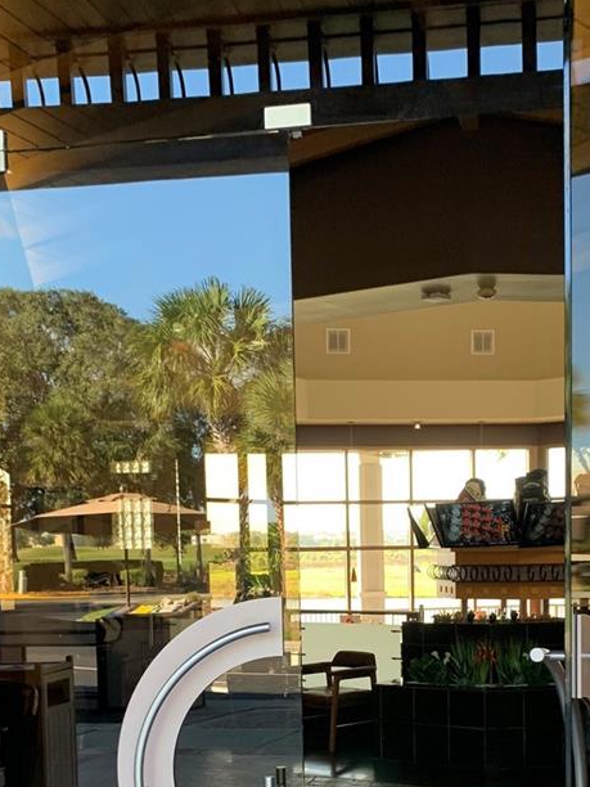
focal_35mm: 51
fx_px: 1159
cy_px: 664
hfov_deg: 28.5
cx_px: 339
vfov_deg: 35.9
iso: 100
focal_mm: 4.25
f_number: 1.8
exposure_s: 1/121
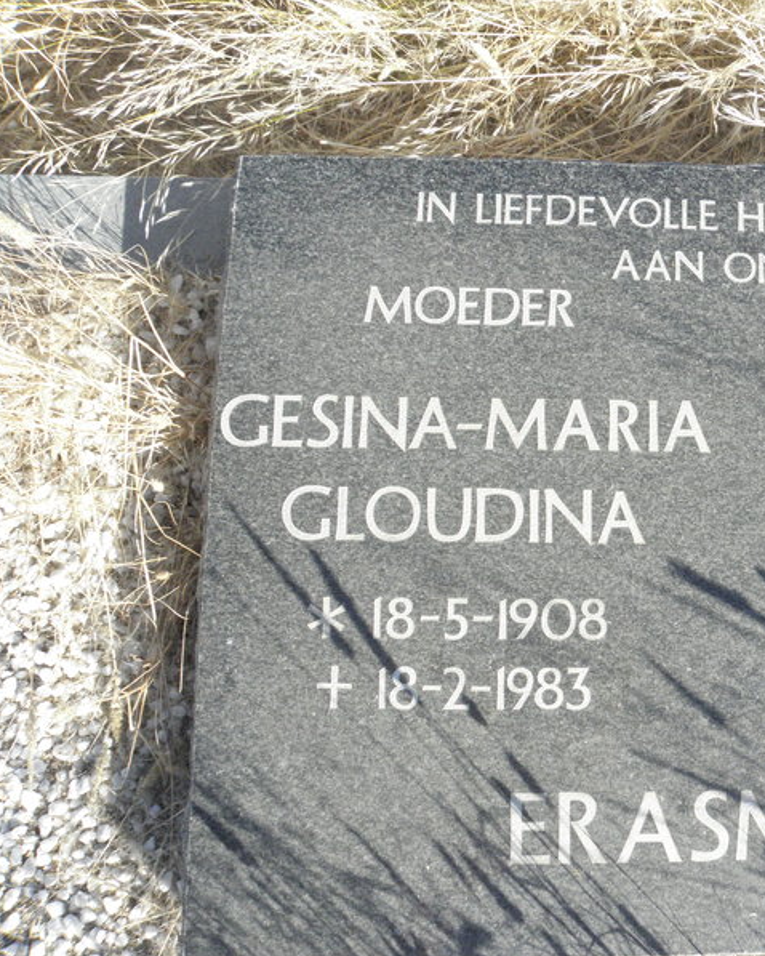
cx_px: 631
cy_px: 479
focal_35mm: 34
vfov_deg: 52.8
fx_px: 962
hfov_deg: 41.2
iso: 200
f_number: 6.3
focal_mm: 4.6
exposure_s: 1/320
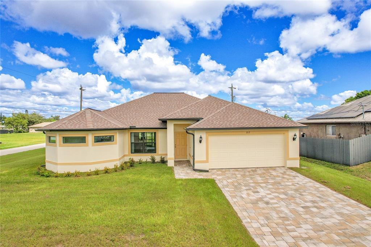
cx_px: 186
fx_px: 227
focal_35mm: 22
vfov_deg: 57.2
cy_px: 124
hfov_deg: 78.6
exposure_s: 1/725
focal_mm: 8.38
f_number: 2.8
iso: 110
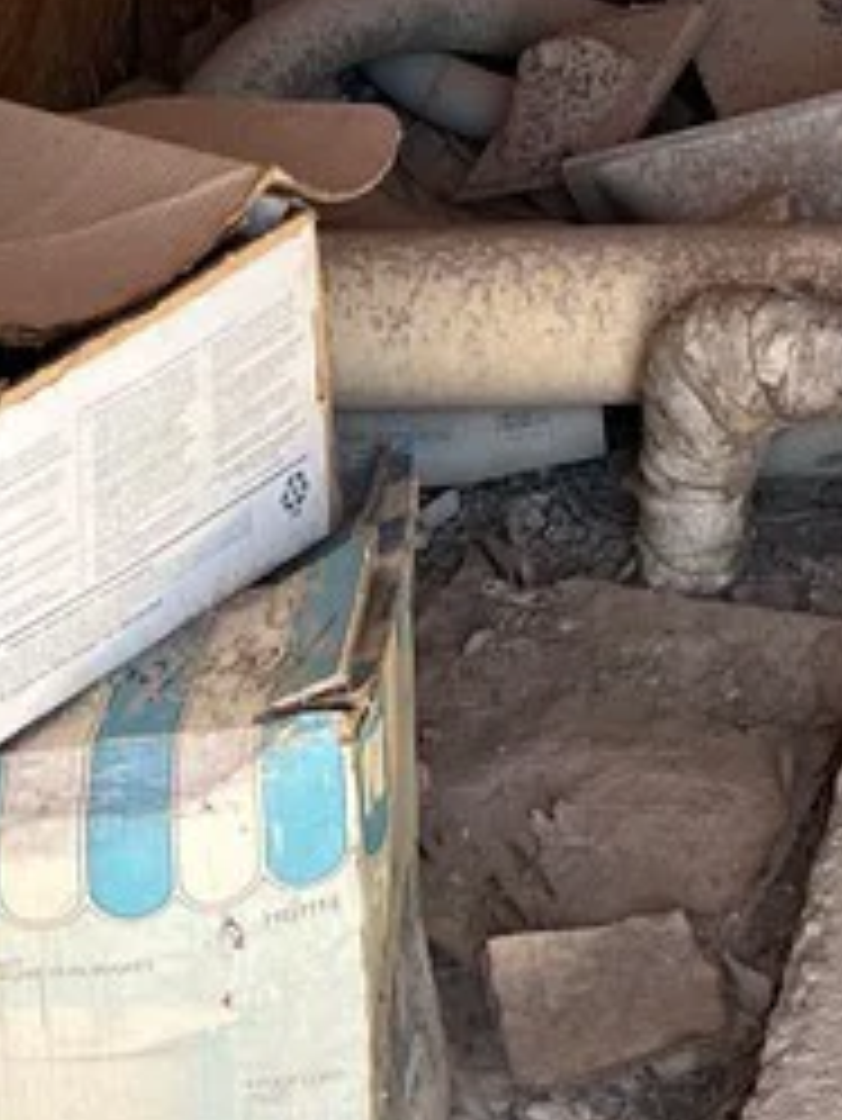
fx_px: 3467
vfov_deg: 17.2
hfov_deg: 13.4
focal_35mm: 107
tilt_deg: -24.7
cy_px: -378
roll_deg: -1.5
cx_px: 1027
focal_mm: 5.7
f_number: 1.5
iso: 32
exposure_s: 1/121
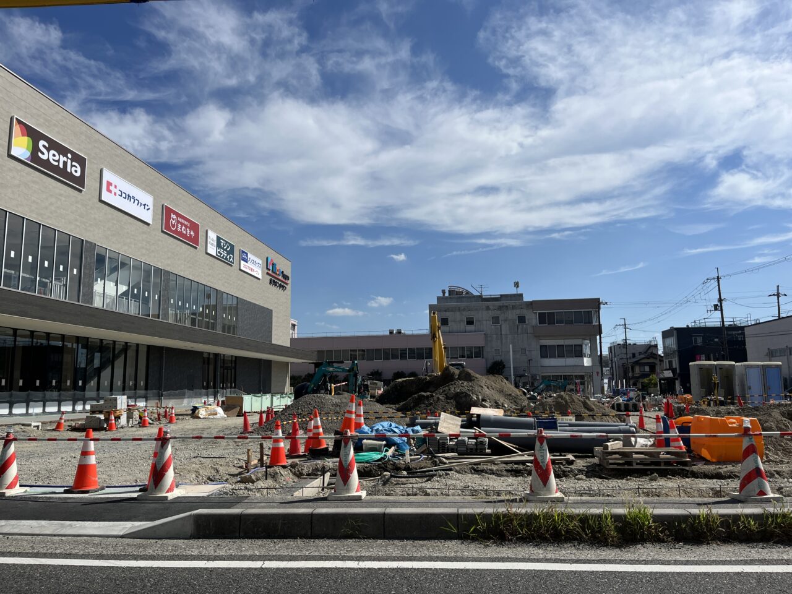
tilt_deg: +7.8
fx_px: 595
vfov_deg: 53.1
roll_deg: +2.5
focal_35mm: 26
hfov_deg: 67.3
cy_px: 297
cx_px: 396
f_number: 1.6
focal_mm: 5.1
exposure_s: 1/7874
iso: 50
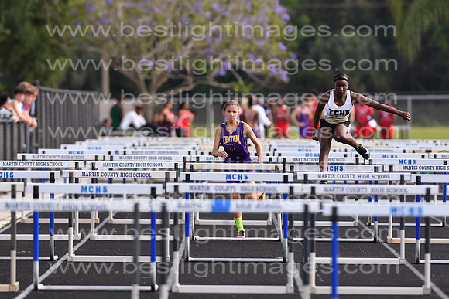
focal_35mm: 450
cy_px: 150
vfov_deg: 3.1
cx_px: 224
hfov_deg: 4.6
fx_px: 5614
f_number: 4
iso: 400
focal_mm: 300
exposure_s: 1/2000
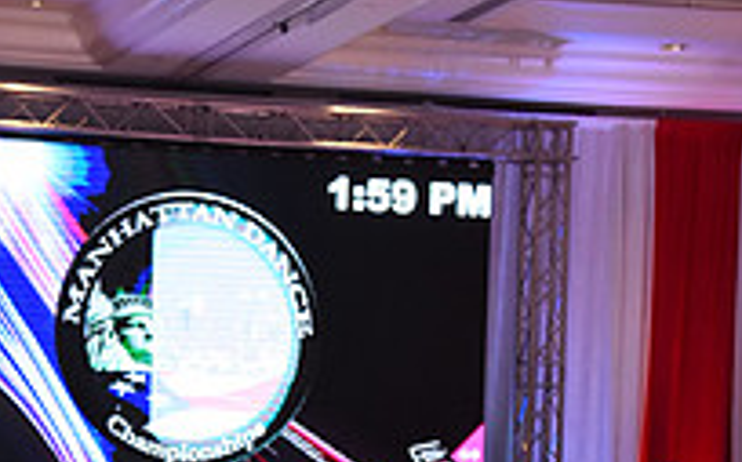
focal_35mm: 145
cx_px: 253
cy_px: 811
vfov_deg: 8.7
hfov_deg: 14.4
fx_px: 2929
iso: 2500
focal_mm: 50
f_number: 6.3
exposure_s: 1/320
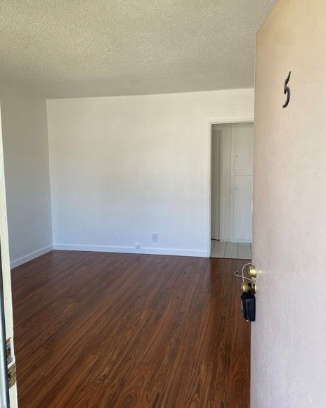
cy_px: 202
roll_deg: -0.2
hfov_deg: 51.5
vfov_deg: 62.2
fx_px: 338
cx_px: 164
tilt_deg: -5.2
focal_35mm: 28
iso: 50
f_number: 1.8
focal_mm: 4.25
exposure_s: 1/121
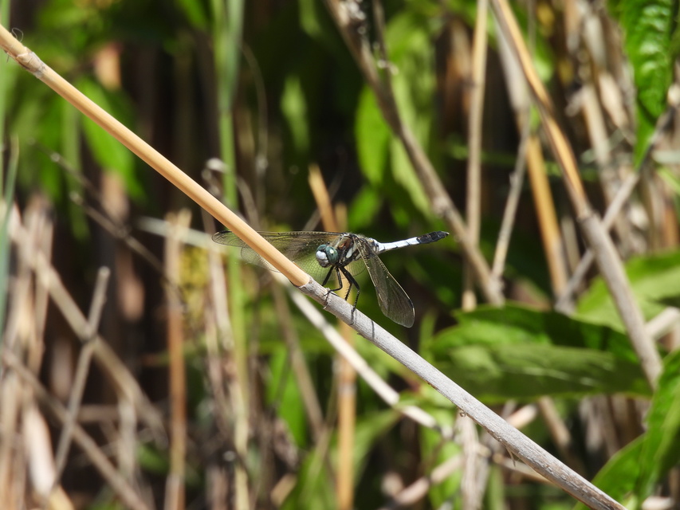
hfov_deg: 2.1
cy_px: 255
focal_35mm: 950
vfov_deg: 1.6
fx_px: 18665
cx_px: 340
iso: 100
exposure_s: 1/320
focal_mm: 170
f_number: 6.3
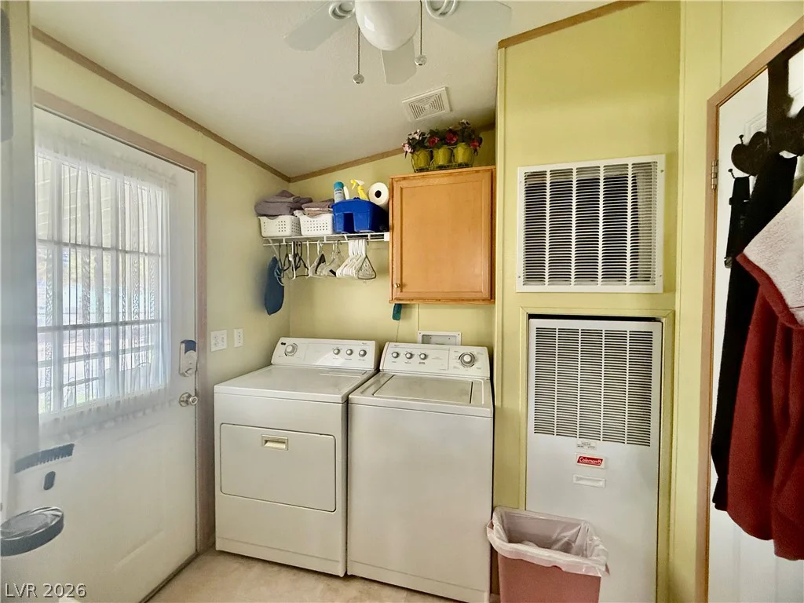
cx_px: 402
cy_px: 302
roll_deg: -0.9
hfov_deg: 102.1
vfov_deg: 85.7
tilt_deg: -1.1
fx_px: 325
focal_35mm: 14
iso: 500
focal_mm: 2.22
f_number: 2.2
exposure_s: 1/60
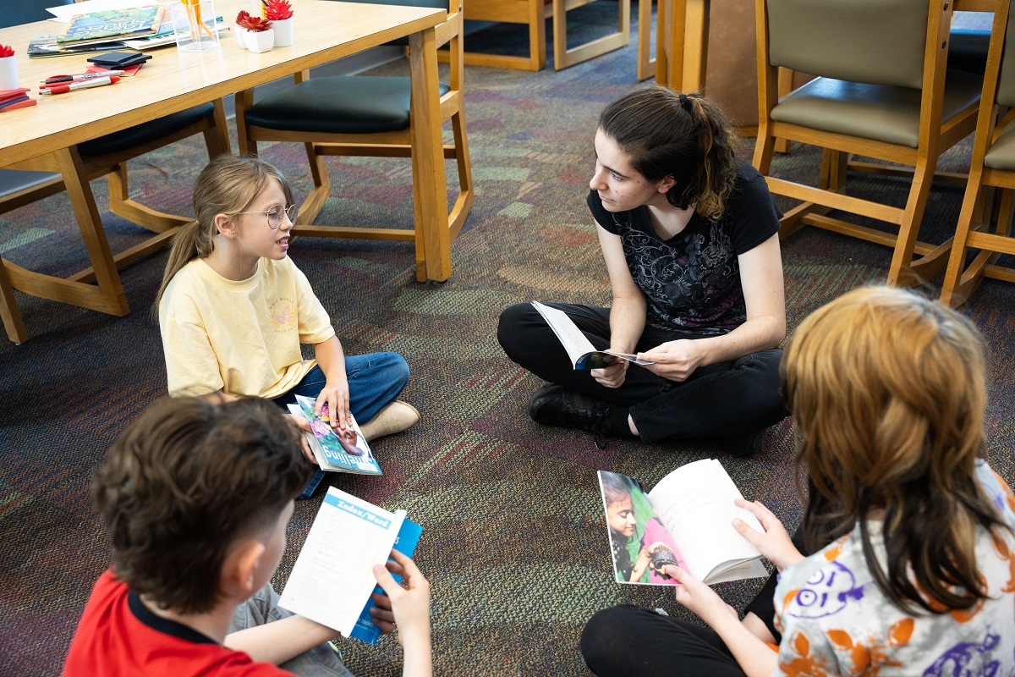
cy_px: 338
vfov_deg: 37.2
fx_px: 1006
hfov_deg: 53.5
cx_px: 508
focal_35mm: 36
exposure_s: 1/160
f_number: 4
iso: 1000
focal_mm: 35.7
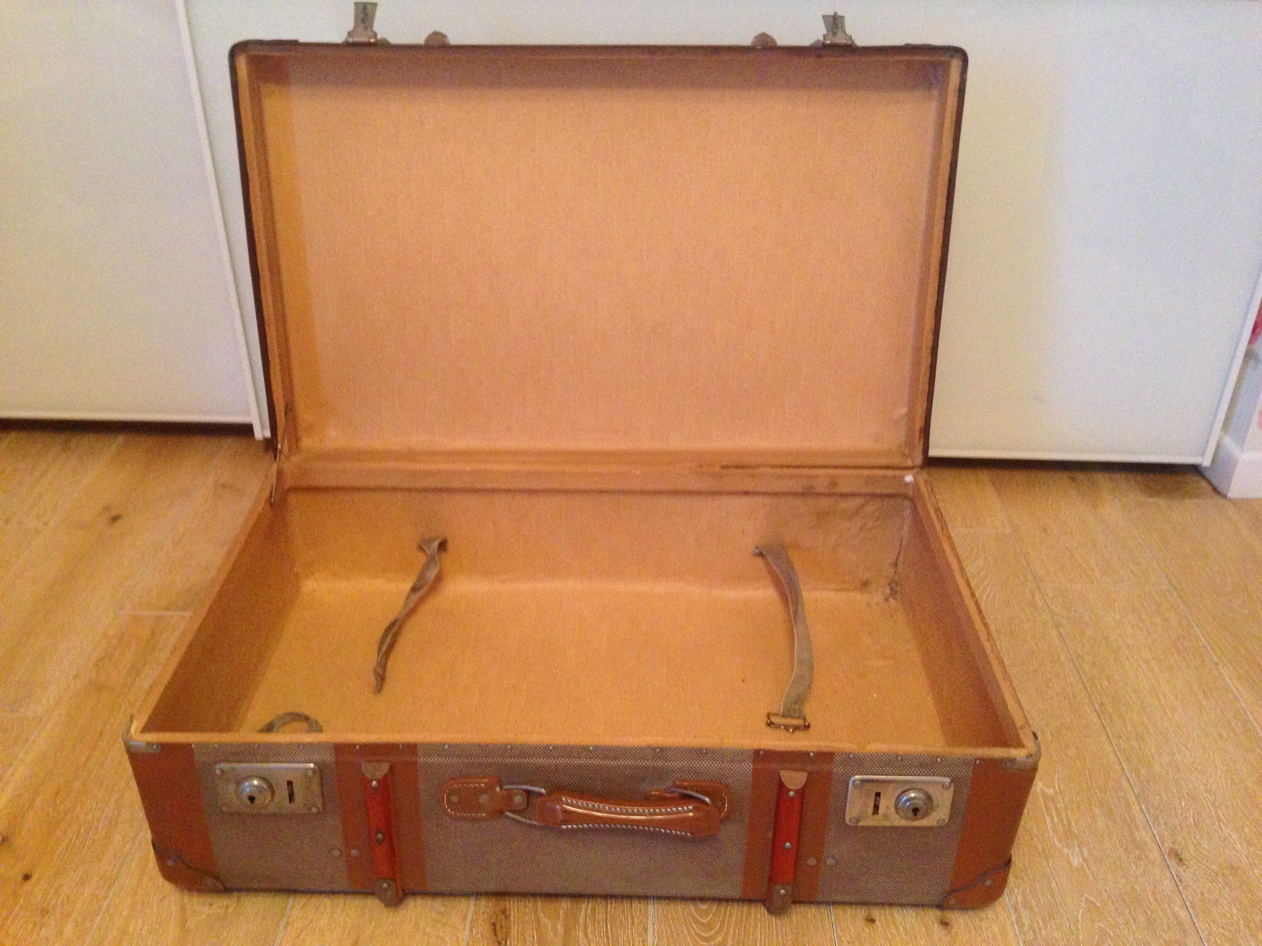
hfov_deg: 55.4
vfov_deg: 42.9
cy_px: 473
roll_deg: +0.9
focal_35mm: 33
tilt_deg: -33.1
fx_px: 1203
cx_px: 631
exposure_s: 1/20
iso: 400
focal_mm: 4.12
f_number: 2.4
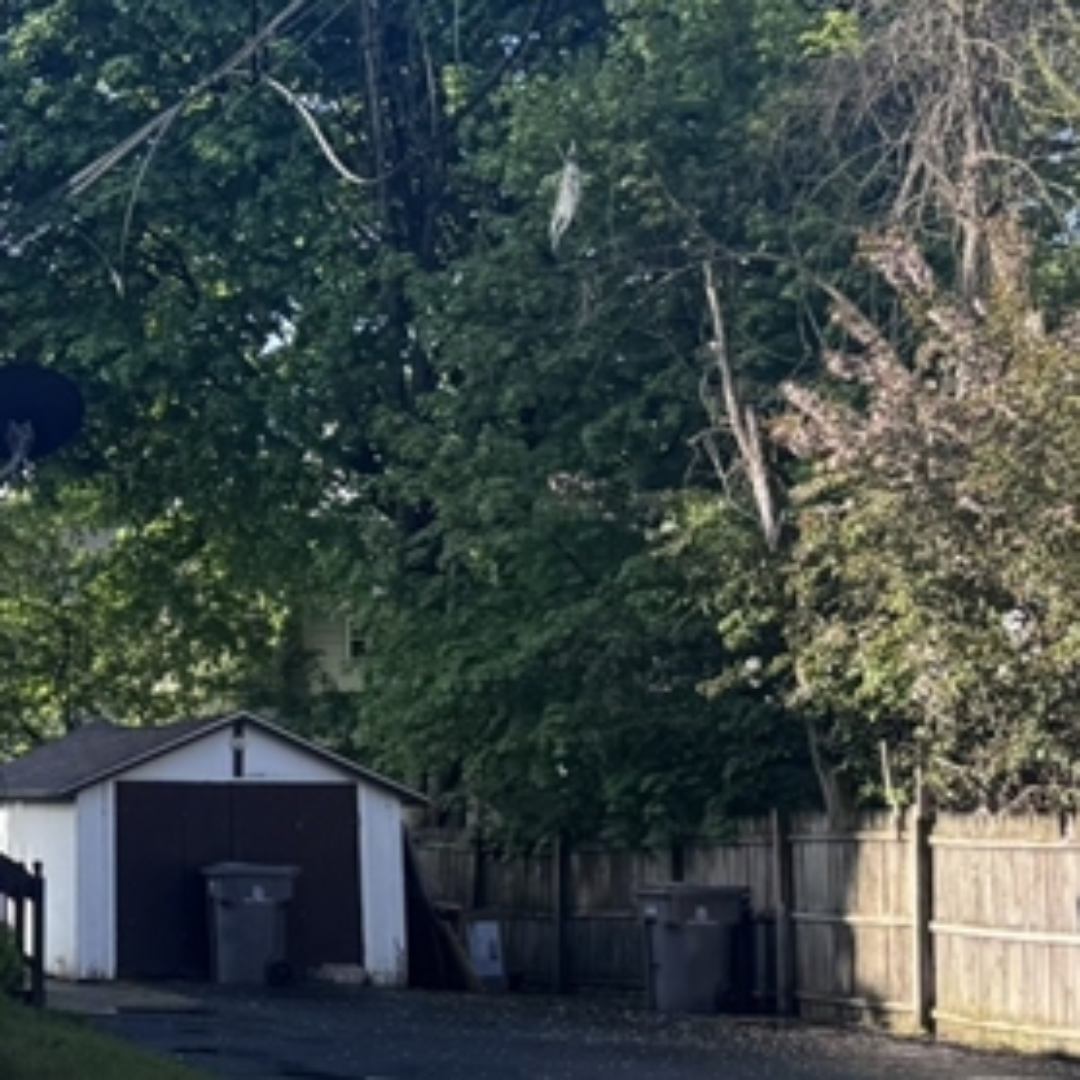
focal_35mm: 78
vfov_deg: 22.2
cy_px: 587
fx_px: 2753
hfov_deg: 20.0
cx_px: -388
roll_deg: -0.9
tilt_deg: +3.5
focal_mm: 6.76
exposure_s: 1/925
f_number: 1.78
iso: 80
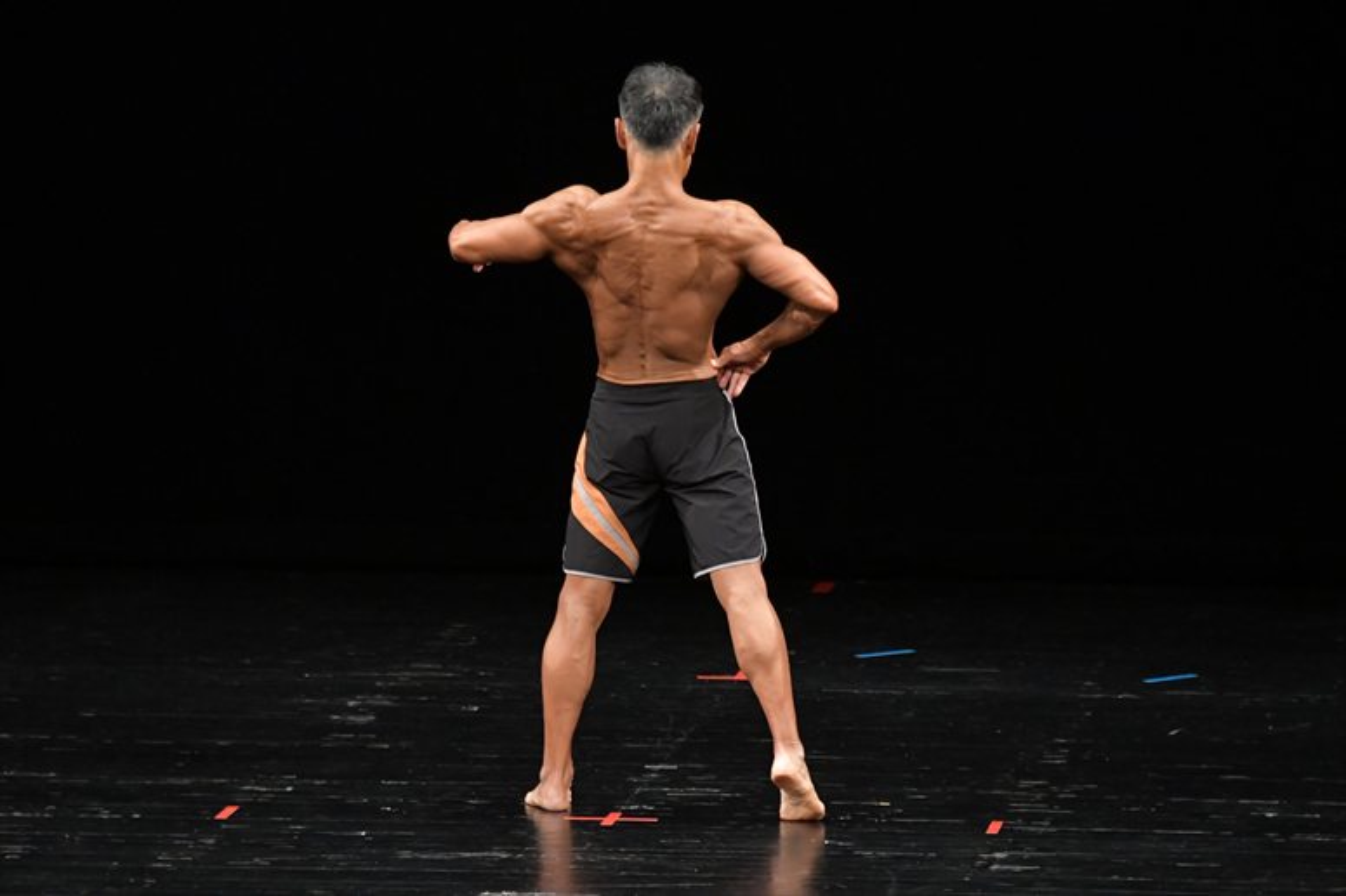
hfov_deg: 7.6
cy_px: 448
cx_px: 673
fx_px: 10090
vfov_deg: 5.1
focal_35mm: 270
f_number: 5.6
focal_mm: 180
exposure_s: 1/400
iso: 3200
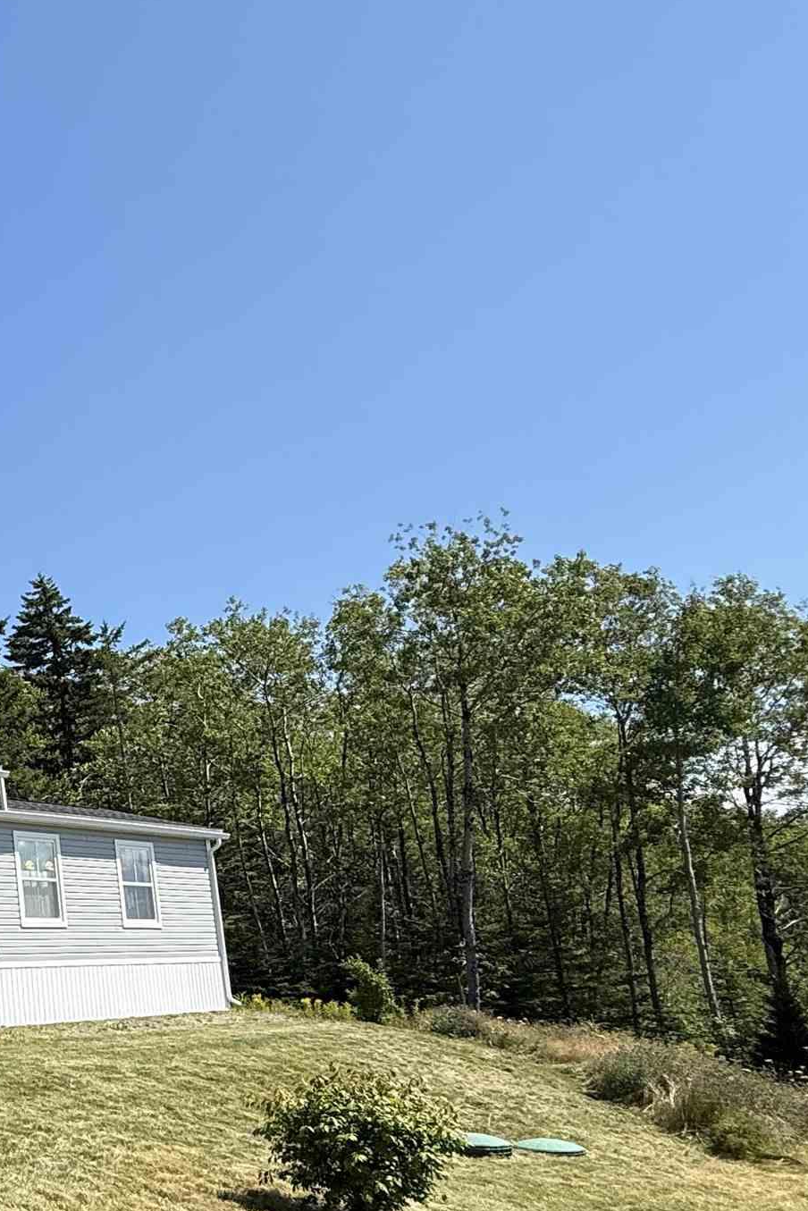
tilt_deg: +11.1
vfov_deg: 56.2
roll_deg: +3.0
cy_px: 787
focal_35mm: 33
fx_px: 1110
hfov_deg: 29.9
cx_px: -297
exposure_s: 1/1464
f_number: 2.2
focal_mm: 2.22
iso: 64
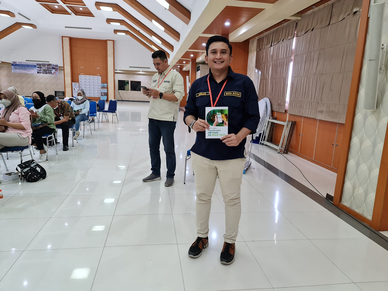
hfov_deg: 69.4
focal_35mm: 25
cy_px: 146
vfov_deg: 54.9
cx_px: 194
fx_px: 280
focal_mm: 7
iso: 500
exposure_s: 1/50
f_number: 1.8
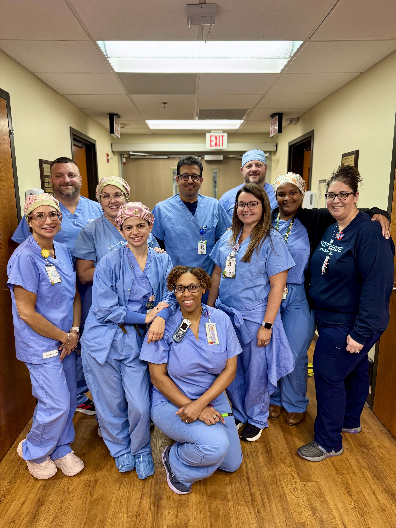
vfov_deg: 71.6
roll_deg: +1.4
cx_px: 198
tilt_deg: -12.6
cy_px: 264
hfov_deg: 56.8
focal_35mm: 24
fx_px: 366
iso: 200
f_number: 1.78
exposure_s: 1/60
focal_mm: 6.76
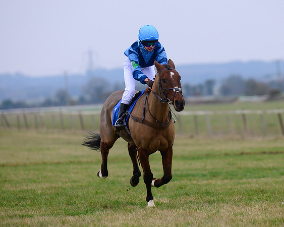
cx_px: 166
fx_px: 2966
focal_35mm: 353
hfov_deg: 5.5
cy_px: 98
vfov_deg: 4.4
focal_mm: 240
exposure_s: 1/1000
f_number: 5
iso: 1250
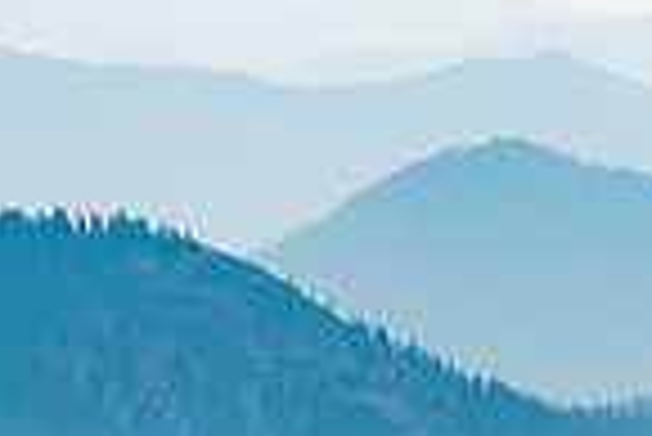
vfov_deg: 2.9
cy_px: 784
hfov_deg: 4.3
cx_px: 580
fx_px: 8720
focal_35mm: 481
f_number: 11
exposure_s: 1/250
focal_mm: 120
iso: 100
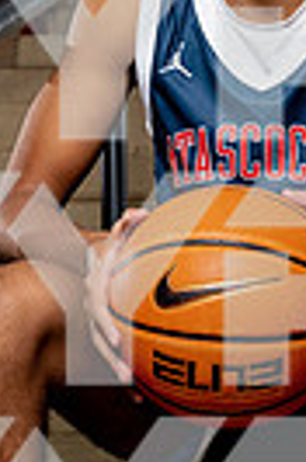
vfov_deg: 12.6
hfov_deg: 8.4
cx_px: 184
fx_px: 2089
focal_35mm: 163
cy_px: 281
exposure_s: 1/250
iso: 320
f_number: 5.6
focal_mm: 48
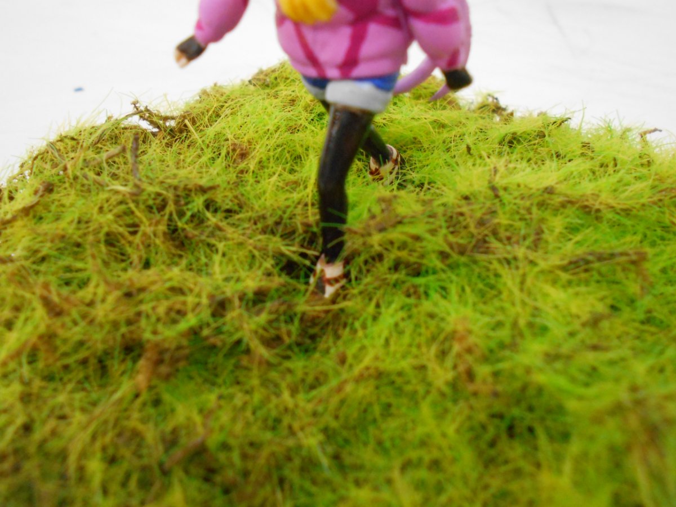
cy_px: 254
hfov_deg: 60.0
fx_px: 586
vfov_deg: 46.8
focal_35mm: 30
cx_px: 338
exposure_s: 1/160
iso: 800
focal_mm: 5.1
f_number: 3.4
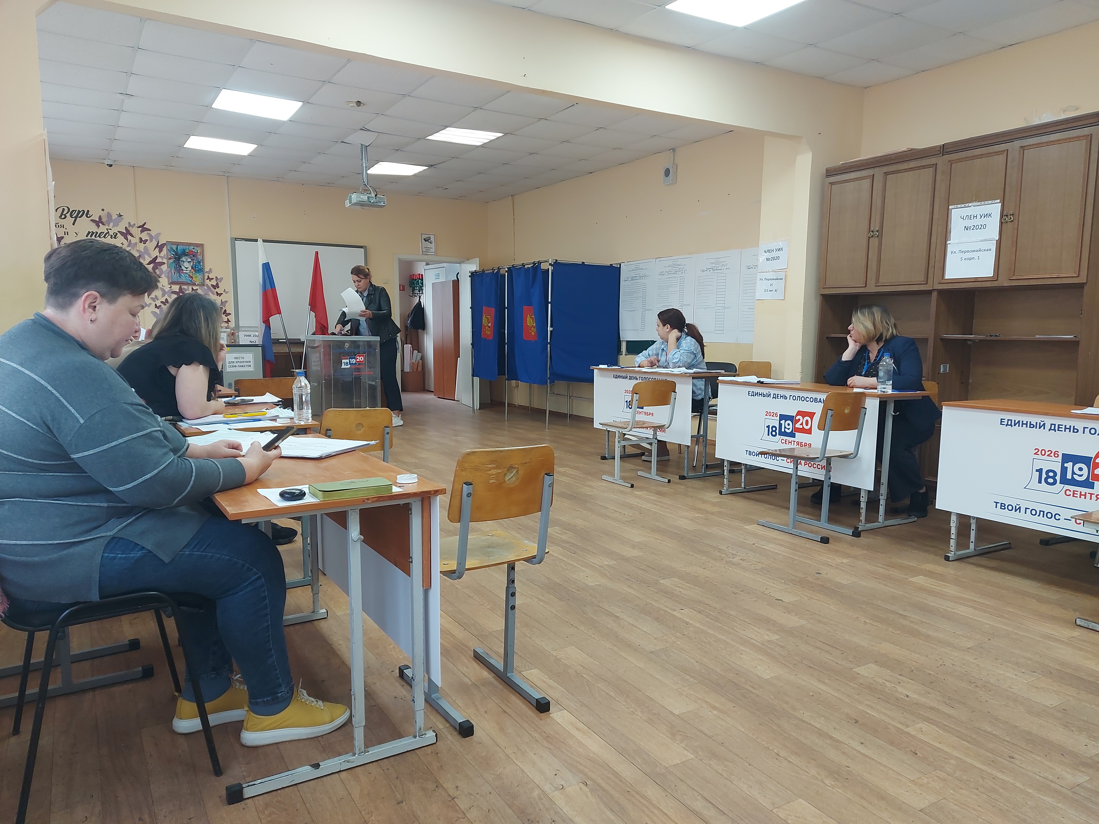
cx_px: 550
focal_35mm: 24
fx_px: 762
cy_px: 412
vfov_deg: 56.8
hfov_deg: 71.6
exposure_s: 1/50
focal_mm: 5.23
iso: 80
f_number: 1.8
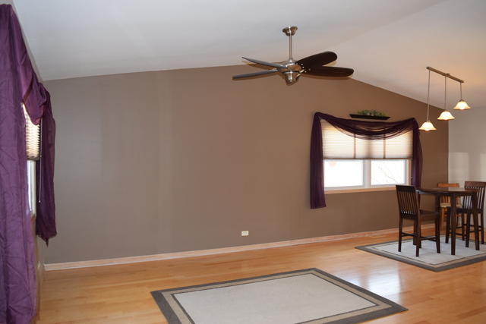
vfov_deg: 48.0
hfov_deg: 67.4
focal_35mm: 27
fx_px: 365
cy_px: 162
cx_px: 243
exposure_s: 1/125
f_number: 5.6
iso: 800
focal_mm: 18
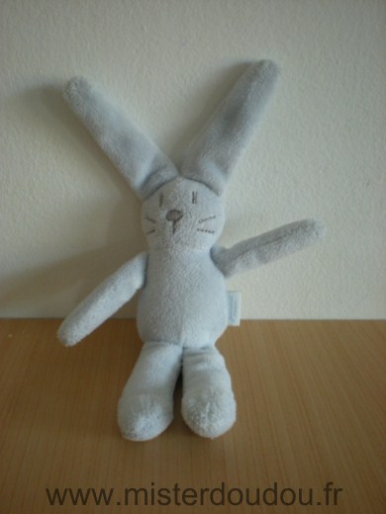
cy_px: 257
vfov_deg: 49.0
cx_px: 193
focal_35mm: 38
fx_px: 565
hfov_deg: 37.7
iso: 200
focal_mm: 6.3
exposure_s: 1/13.4
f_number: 3.1
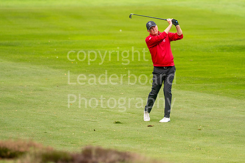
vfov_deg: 2.9
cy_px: 82
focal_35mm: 475
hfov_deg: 4.3
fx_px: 3233
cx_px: 129
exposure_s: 1/1250
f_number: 4.5
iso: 400
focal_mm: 300
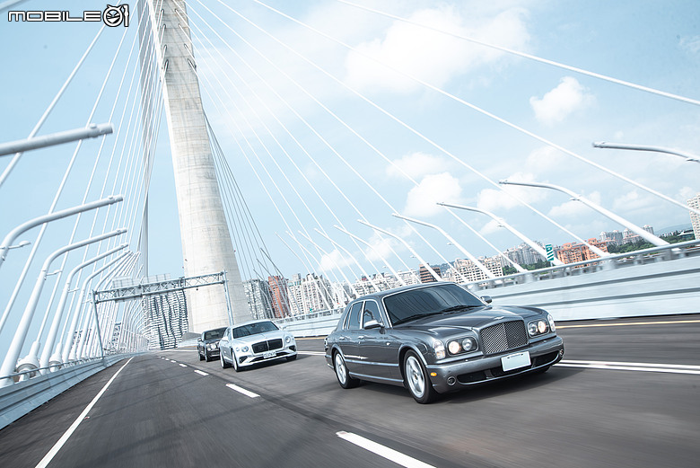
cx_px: 350
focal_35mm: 32
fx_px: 623
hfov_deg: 58.7
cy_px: 234
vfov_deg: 41.2
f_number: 5.6
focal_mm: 32
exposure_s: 1/40
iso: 100
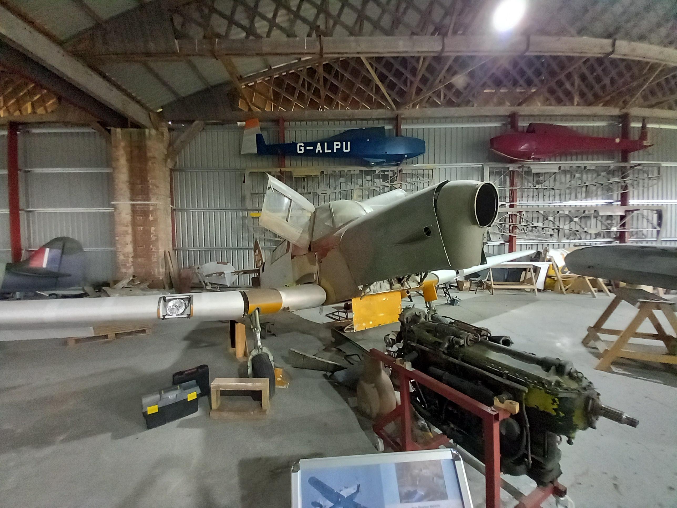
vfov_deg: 89.9
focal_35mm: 13
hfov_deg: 106.2
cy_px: 254
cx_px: 338
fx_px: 254
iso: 400
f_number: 2.2
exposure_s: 1/25
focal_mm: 1.13
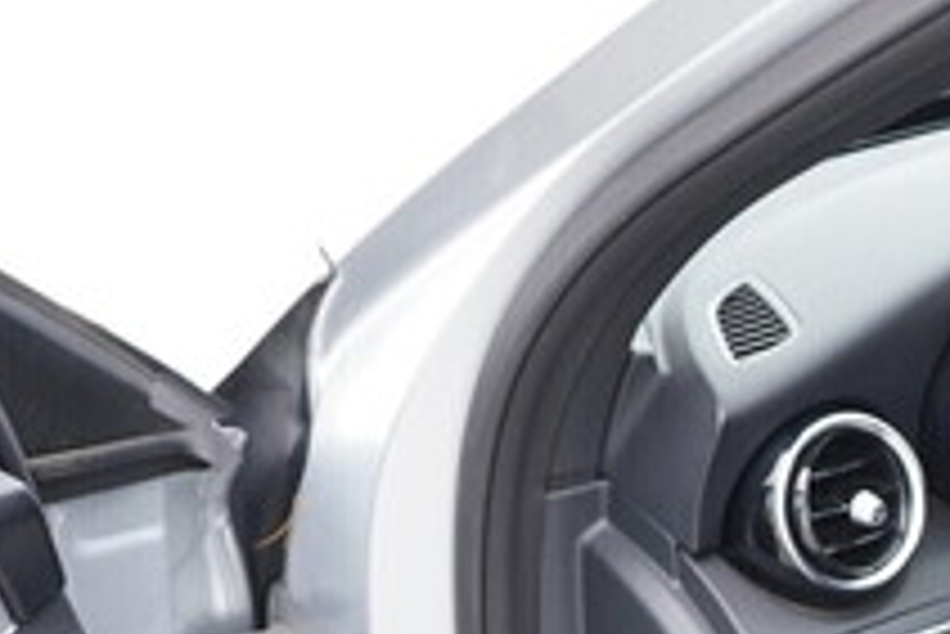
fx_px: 2482
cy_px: 677
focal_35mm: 94
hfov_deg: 20.0
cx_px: 1207
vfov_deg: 14.3
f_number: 2.8
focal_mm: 24
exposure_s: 1/40
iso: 200
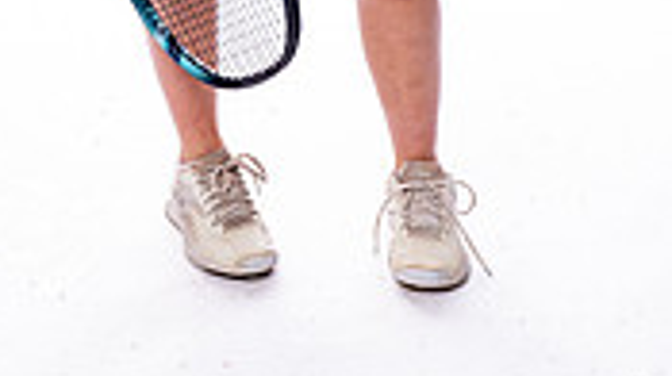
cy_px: -457
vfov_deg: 8.1
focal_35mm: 140
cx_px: 215
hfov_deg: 15.3
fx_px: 2492
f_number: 8
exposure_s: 1/250
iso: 400
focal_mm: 52
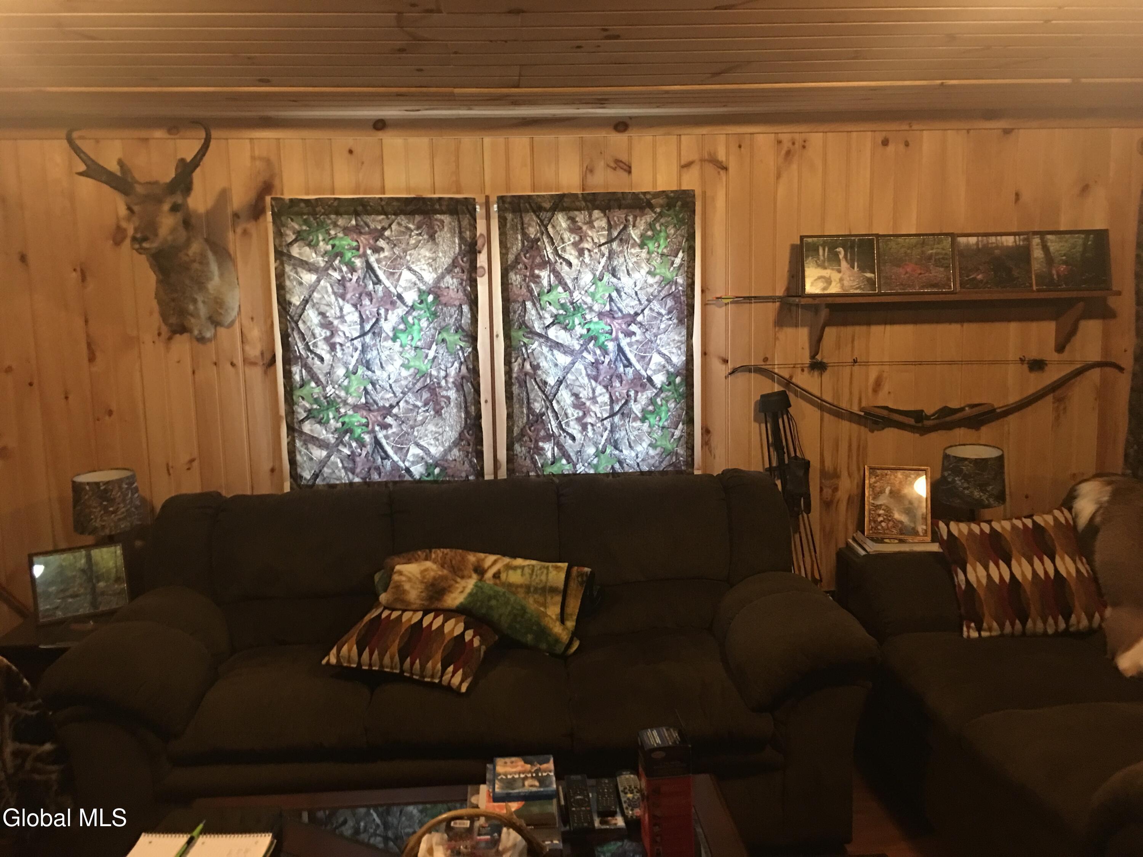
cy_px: 428
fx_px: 958
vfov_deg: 48.2
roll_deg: +0.9
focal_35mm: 29
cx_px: 572
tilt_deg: -7.8
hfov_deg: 61.7
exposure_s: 1/4
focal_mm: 4.15
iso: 100
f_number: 2.2
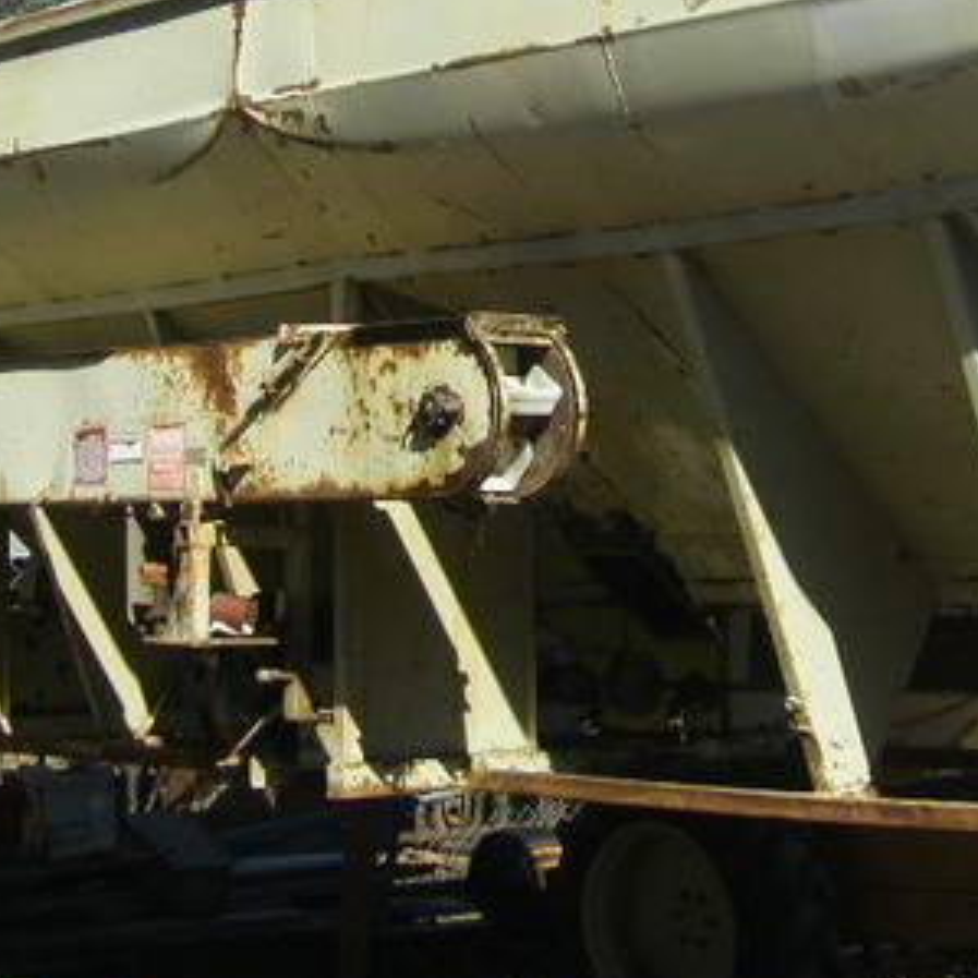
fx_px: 2877
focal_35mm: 90
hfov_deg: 19.3
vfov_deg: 19.1
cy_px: 177
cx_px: 628
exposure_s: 1/200
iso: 64
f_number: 7
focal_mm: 6.3
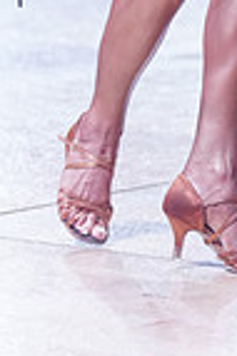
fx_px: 3979
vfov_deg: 5.1
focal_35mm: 402
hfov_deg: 3.4
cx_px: 278
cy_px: -304
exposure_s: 1/400
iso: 1000
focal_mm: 99
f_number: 2.8
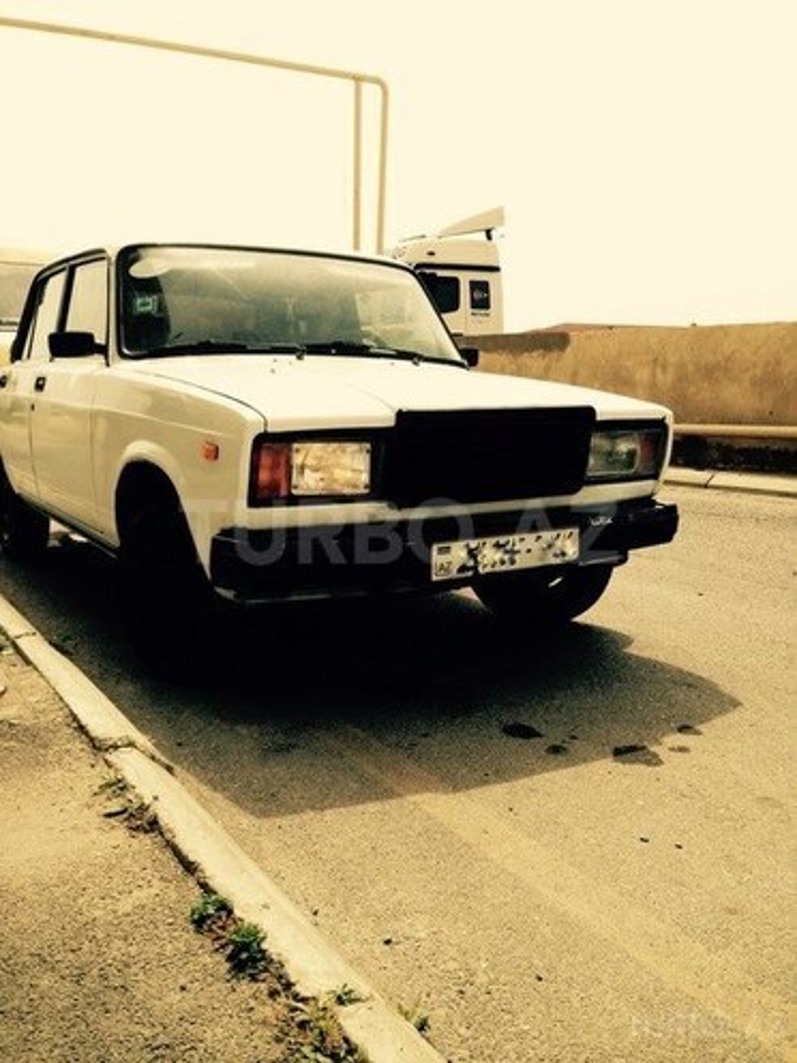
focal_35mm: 33
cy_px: 532
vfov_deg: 55.4
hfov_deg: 42.9
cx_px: 398
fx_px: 1013
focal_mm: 4.12
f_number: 2.4
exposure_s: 1/1309
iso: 50
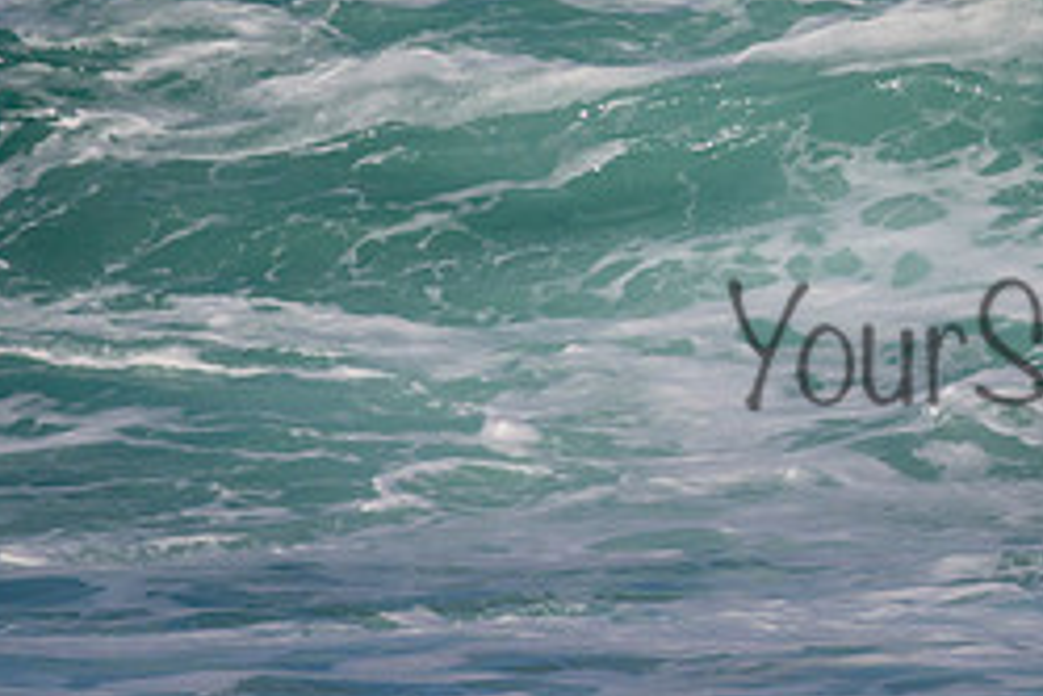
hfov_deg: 1.1
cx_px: 1160
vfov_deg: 0.7
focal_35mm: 1865
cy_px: 308
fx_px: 54029
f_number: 11
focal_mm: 800
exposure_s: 1/2000
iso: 720
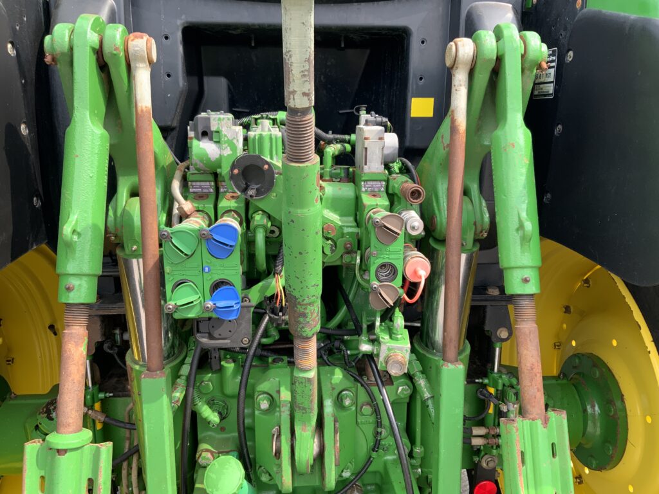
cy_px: 247
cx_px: 330
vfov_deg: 48.2
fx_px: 552
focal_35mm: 29
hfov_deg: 61.7
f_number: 1.8
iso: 16
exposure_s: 1/162
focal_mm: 3
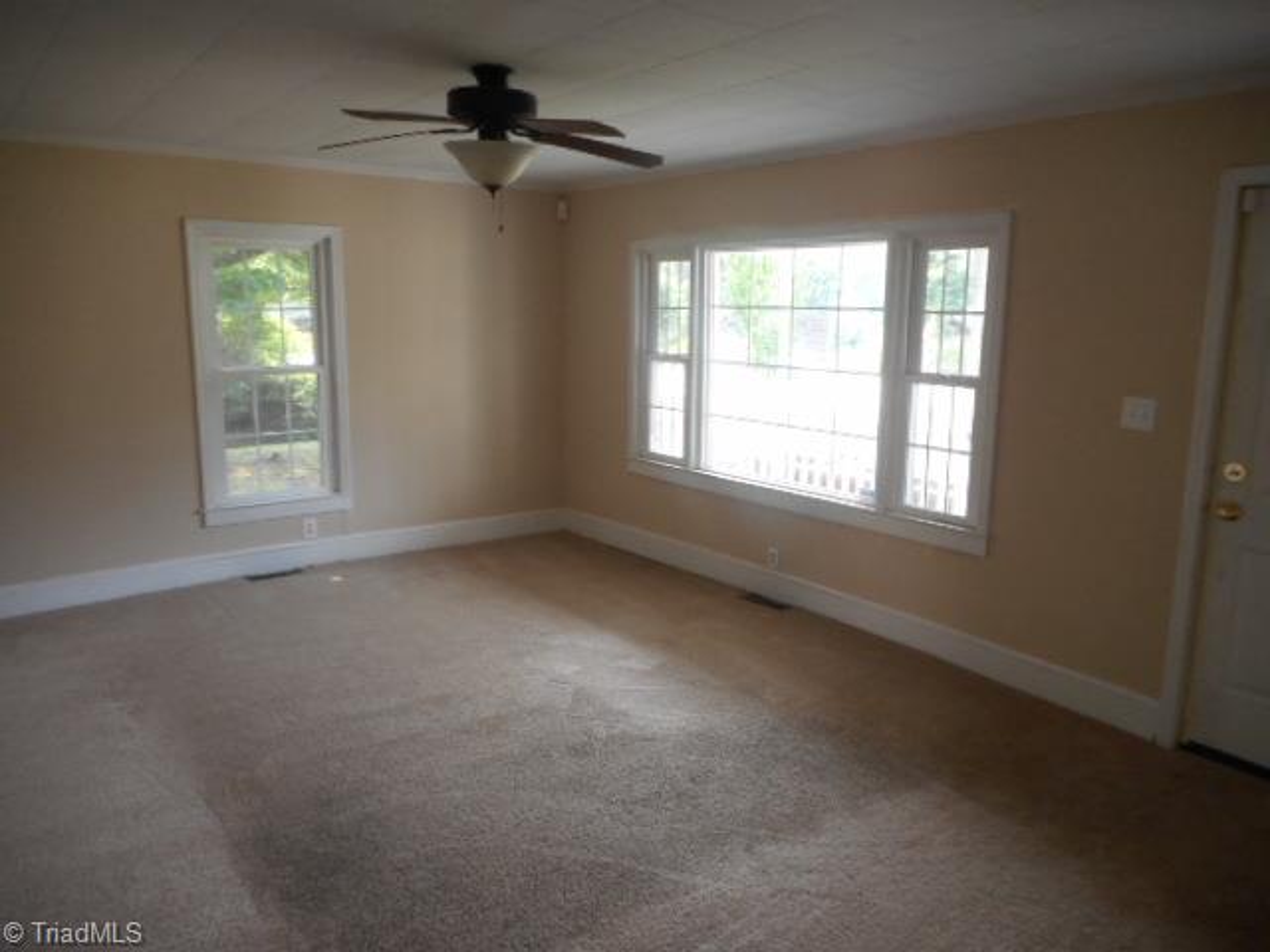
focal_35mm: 25
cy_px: 476
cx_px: 635
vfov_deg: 54.9
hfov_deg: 69.4
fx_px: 917
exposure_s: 1/30
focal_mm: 4.5
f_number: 3.7
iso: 180
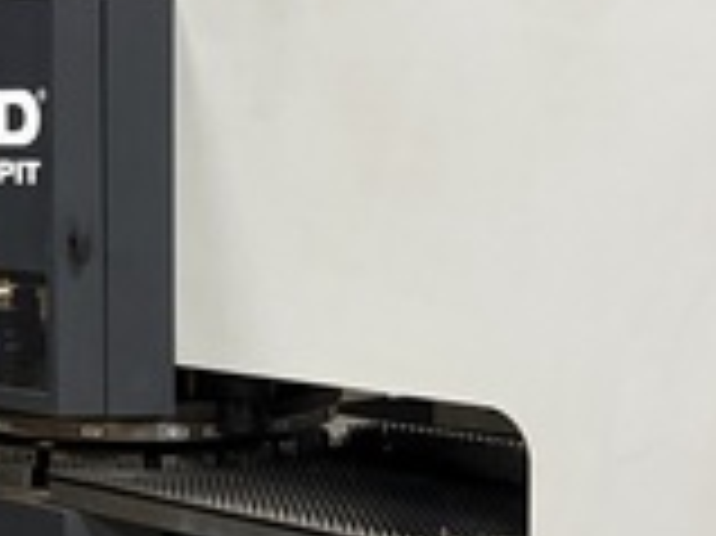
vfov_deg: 15.1
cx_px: -158
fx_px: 2026
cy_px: 239
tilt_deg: -3.2
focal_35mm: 98
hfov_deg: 18.9
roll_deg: +1.4
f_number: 1.6
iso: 500
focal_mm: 5.96
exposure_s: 1/60
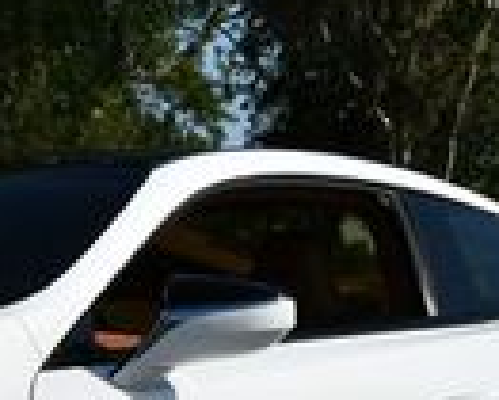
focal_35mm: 202
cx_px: -251
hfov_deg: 9.3
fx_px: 2985
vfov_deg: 7.7
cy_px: 278
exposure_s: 1/400
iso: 100
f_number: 10
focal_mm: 22
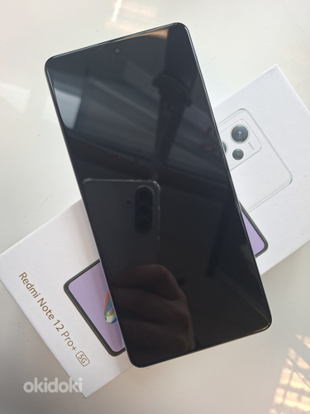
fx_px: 275
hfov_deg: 58.9
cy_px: 207
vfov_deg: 73.9
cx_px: 155
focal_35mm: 23
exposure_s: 1/100
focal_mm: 5.54
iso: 125
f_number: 1.8
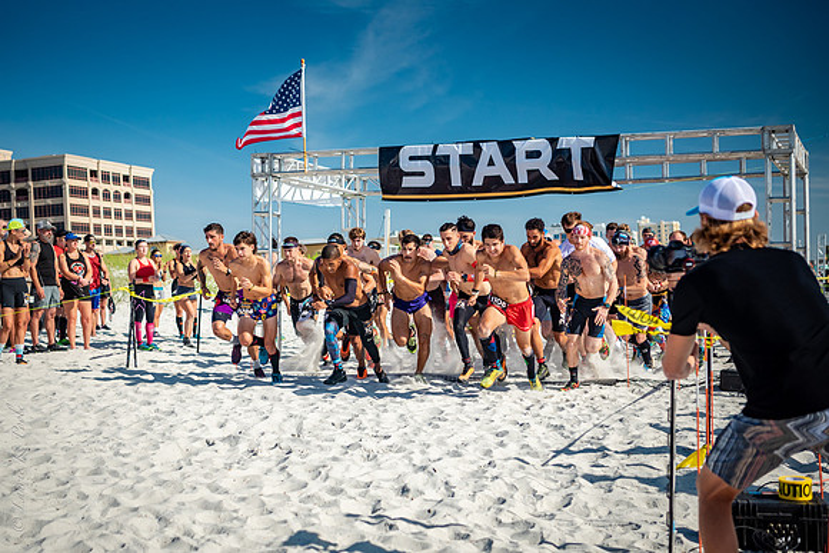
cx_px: 375
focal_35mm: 53
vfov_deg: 25.7
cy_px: 270
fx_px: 1214
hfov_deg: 37.7
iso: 360
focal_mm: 45
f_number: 2.8
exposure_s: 1/4000
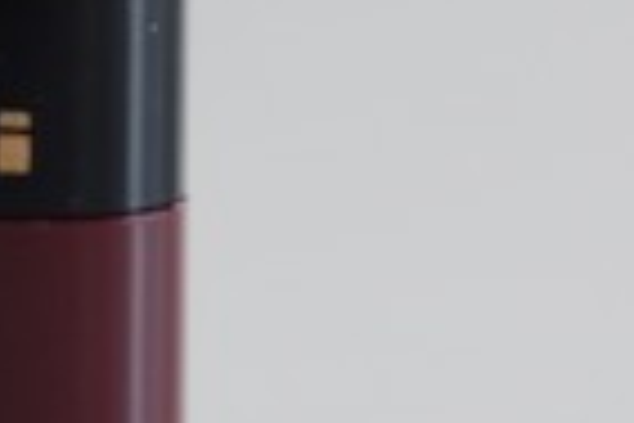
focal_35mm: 272
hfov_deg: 7.5
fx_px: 4790
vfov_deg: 5.0
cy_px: 432
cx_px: -58
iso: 200
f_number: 8
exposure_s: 1/34
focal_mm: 40.2
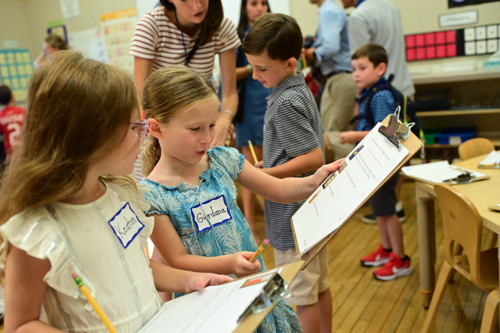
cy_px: 166
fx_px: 528
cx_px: 250
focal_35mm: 38
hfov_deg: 50.7
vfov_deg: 35.1
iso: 8000
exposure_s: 1/640
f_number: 2.8
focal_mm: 38
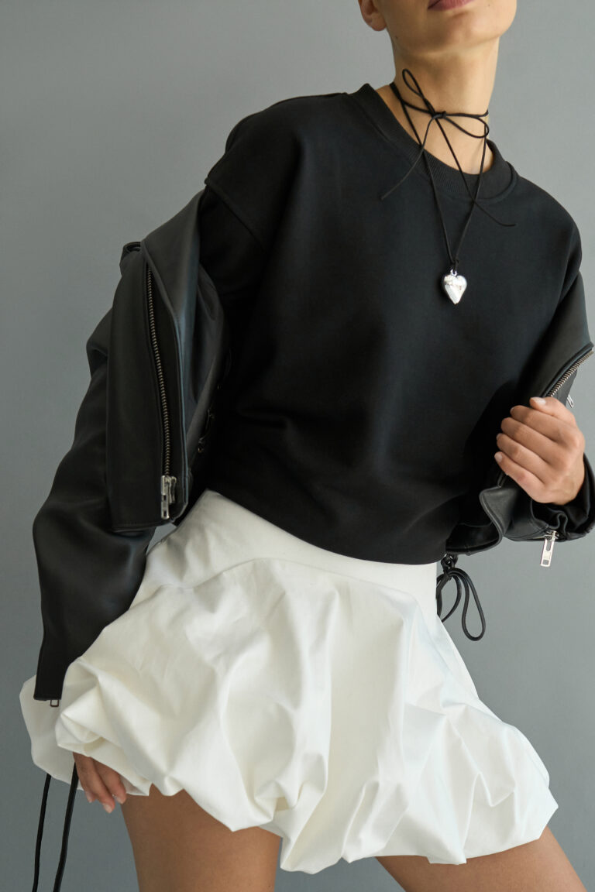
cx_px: 298
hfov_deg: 26.0
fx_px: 1289
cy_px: 446
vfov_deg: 38.2
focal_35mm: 52
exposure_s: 1/500
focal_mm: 35
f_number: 5
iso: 640
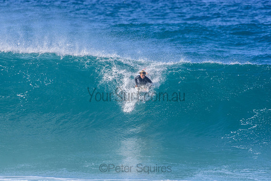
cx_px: 136
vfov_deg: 1.8
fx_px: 5647
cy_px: 90
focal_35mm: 750
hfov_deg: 2.7
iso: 400
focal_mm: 500
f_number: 5.6
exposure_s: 1/2000
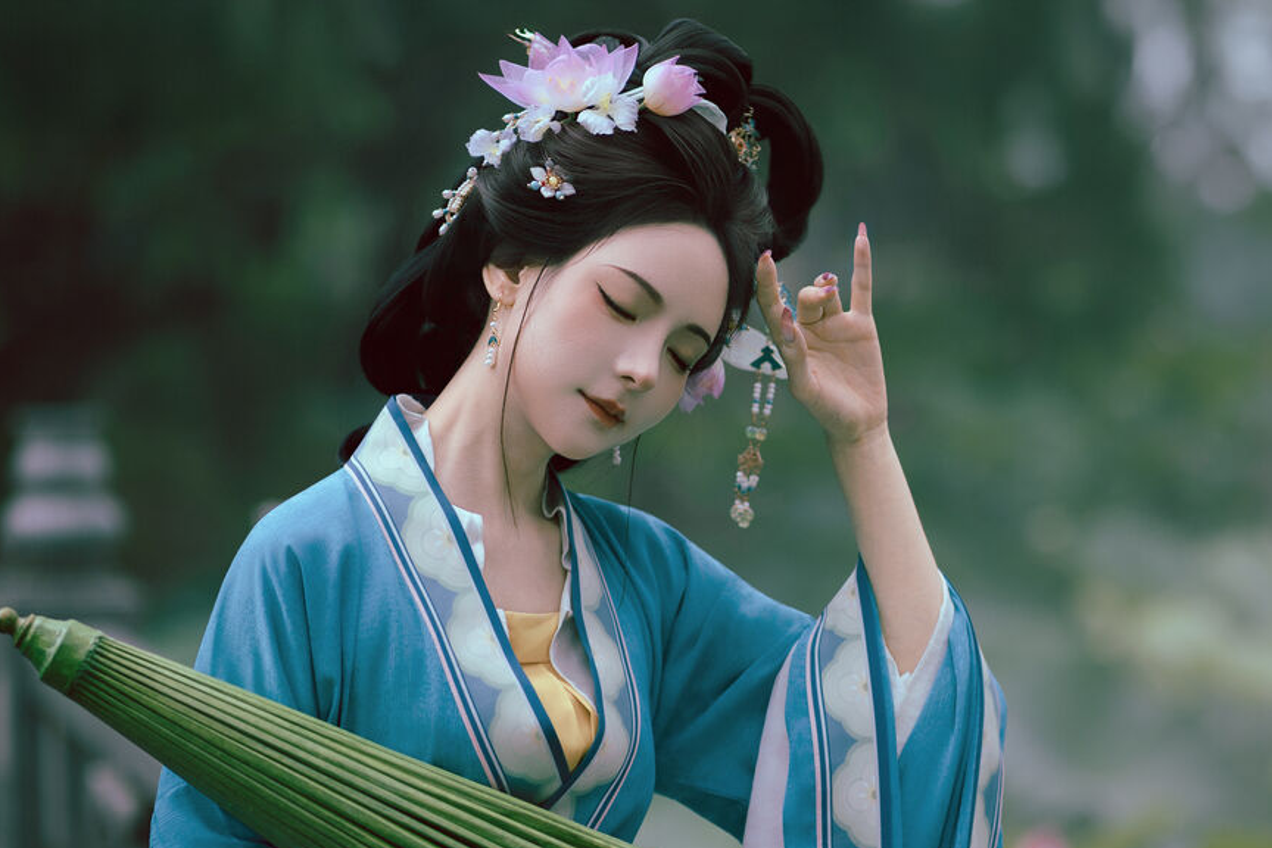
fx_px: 4169
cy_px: 587
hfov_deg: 17.3
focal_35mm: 118
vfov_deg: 11.6
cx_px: 820
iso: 200
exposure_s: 1/1000
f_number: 2
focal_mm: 85
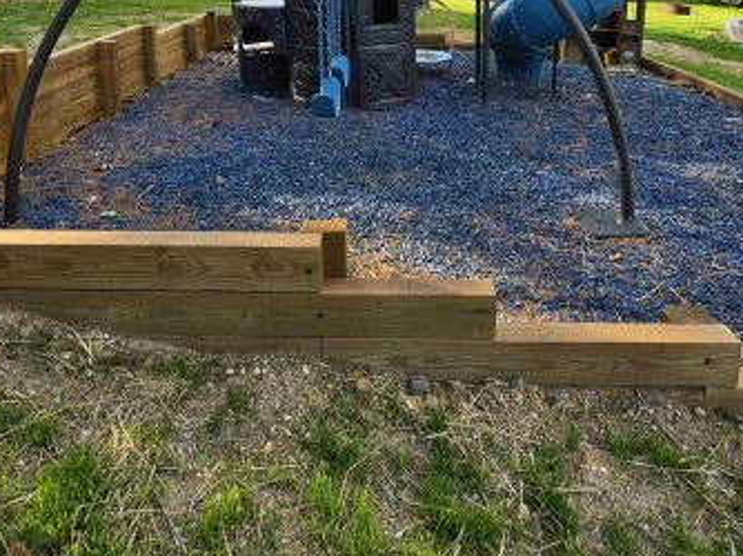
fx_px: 558
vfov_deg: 47.6
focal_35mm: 26
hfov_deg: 67.3
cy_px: 56
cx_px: 359
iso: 32
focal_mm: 2.2
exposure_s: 1/876
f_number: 1.9
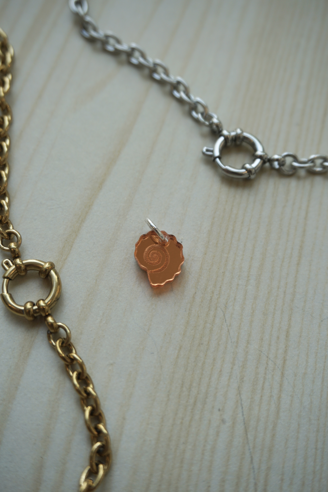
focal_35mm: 40
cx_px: 164
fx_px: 553
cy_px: 246
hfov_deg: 33.0
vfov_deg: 47.9
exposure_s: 1/160
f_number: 4.5
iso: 125
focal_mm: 27
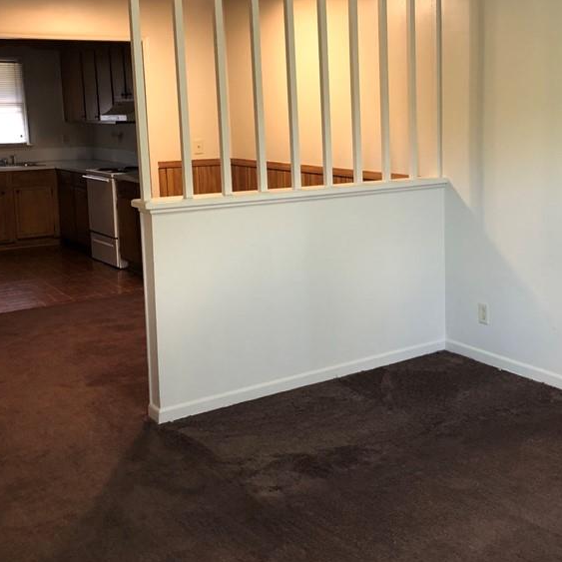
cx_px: 405
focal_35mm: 45
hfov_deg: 36.9
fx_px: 827
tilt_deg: -10.5
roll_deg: +1.0
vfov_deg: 37.4
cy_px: 223
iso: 40
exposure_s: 1/15
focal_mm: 3.99
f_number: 1.8
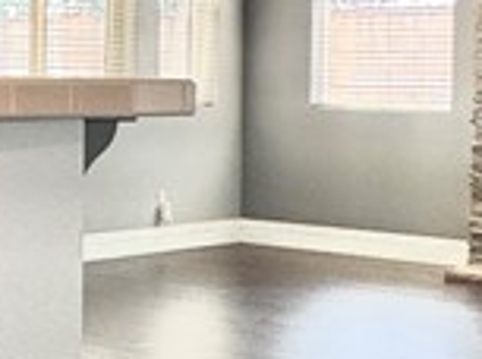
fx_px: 1306
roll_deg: -1.0
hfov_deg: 14.4
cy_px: 76
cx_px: -652
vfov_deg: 15.6
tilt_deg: -1.5
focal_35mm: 94
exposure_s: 1/99
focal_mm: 2.22
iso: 50
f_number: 2.2
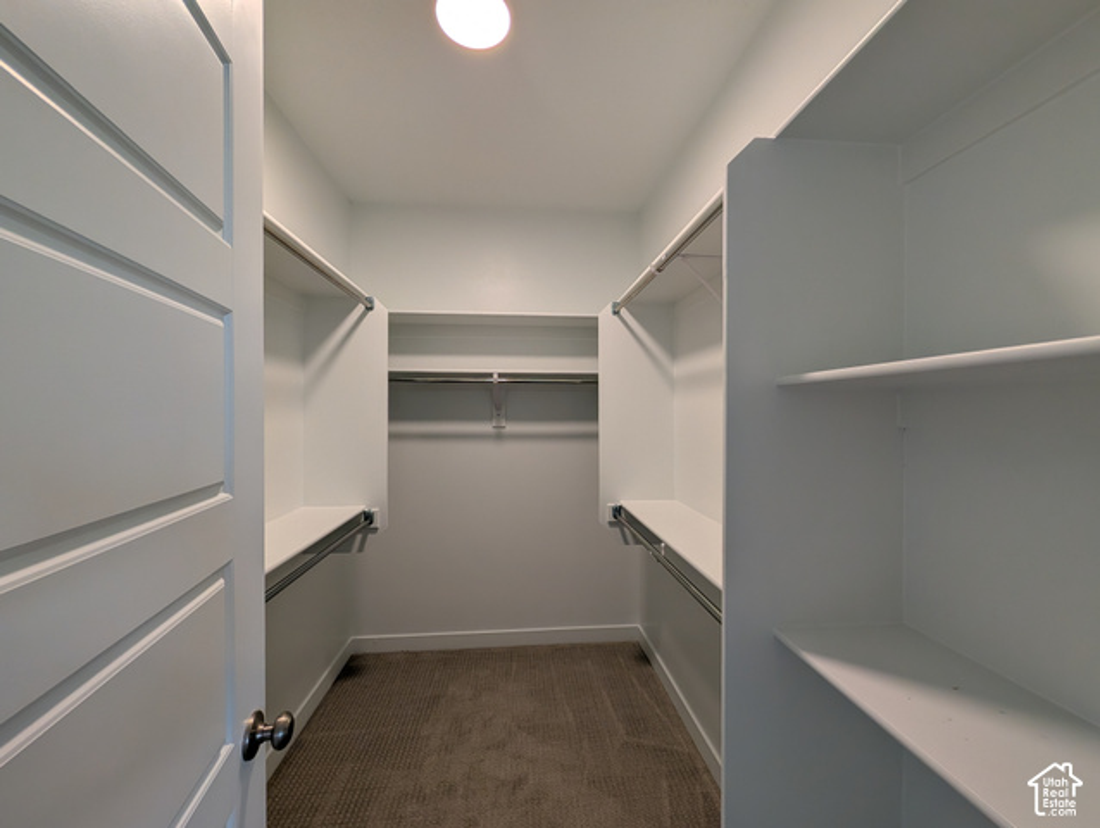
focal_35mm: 12
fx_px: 382
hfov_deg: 110.5
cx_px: 550
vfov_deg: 94.6
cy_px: 414
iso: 66
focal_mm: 2.02
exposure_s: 1/120
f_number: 1.7
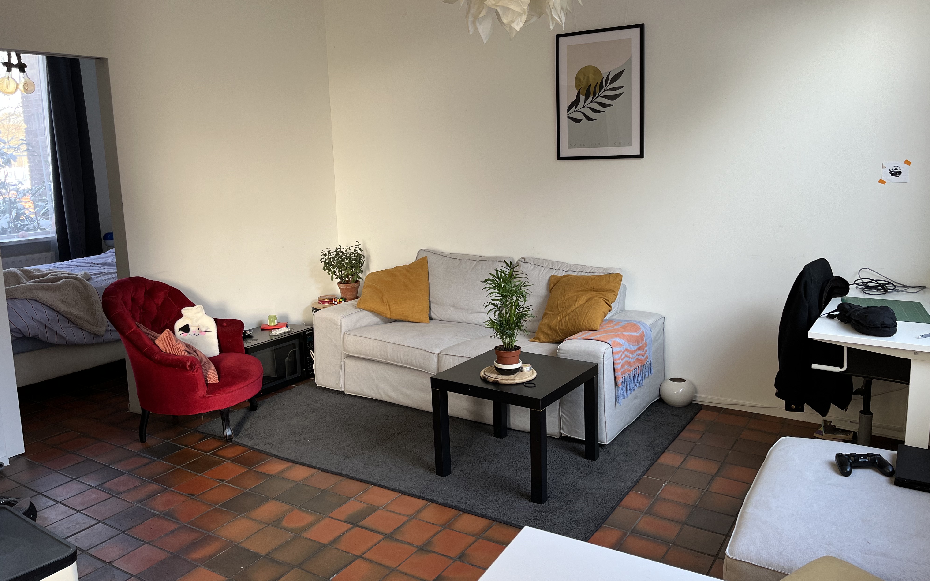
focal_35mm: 28
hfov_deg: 66.5
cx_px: 467
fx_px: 710
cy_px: 247
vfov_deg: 44.4
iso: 64
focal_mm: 5.1
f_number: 1.6
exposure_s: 1/121
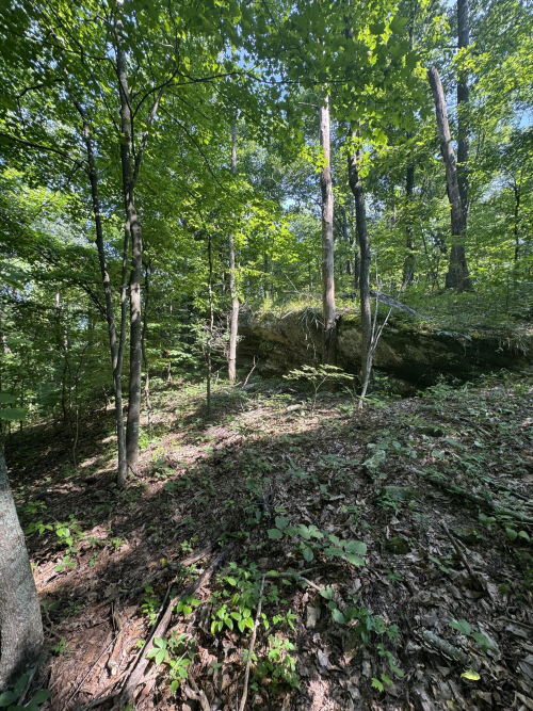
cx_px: 266
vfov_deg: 102.1
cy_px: 356
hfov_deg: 85.7
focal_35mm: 14
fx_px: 288
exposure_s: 1/99
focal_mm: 2.22
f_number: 2.2
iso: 50
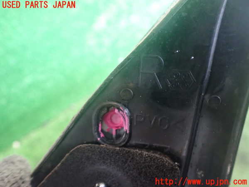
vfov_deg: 46.8
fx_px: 216
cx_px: 124
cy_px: 94
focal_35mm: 30
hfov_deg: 60.0
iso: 1250
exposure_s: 1/30
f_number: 2.3
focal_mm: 5.4
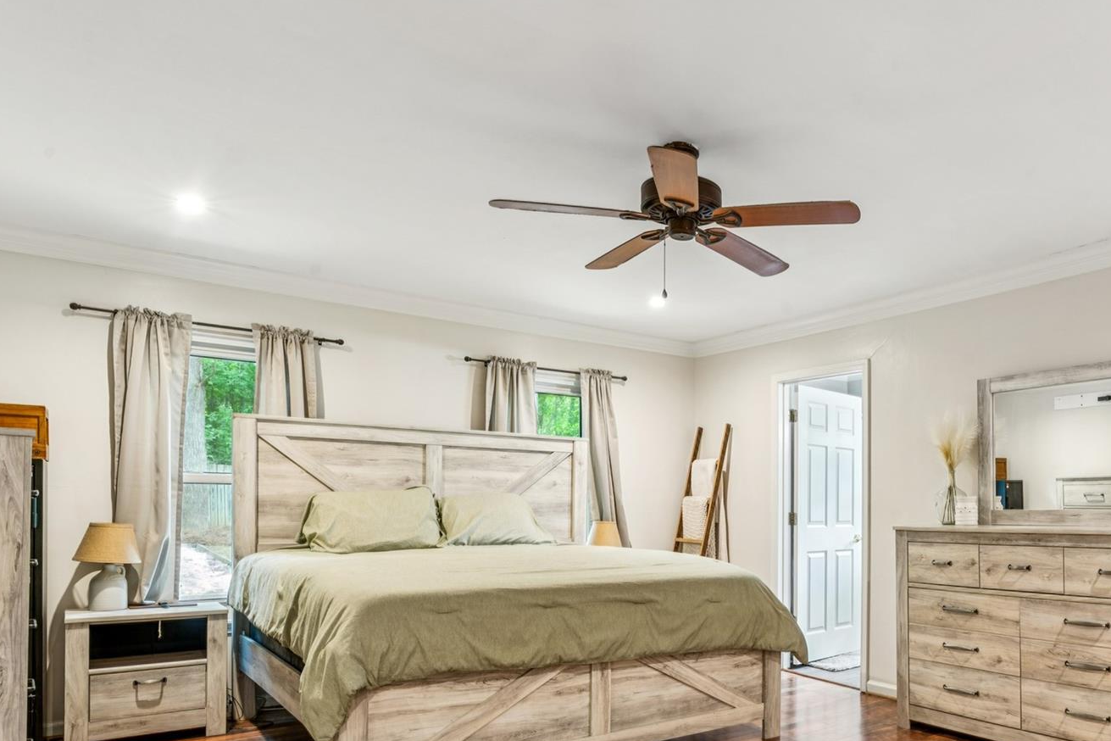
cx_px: 822
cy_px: 501
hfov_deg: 65.9
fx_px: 796
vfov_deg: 49.0
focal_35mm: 26
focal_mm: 16.5
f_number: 13
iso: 100
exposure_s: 3.2
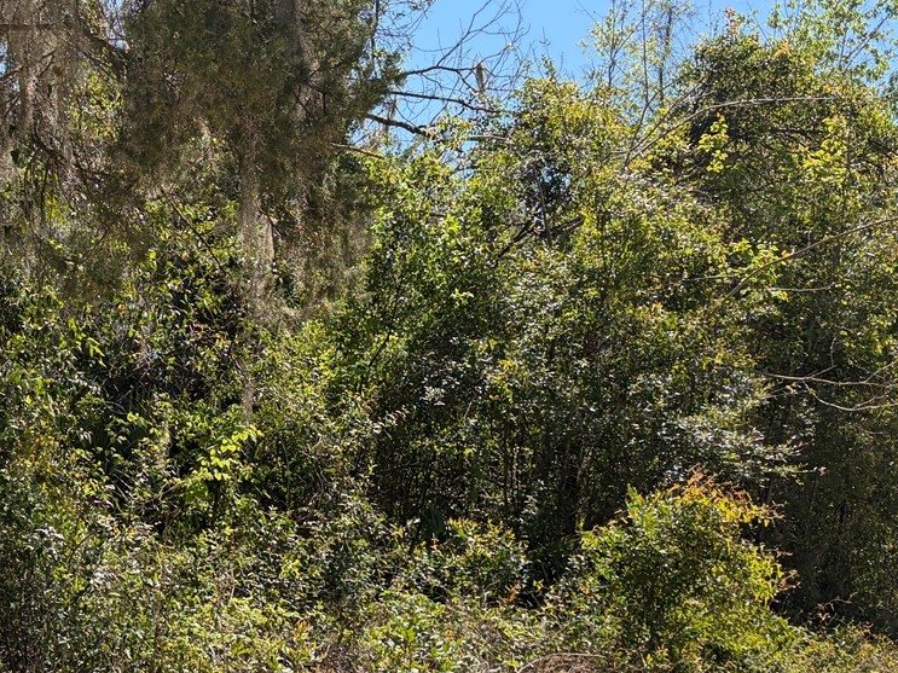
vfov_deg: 26.0
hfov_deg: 33.5
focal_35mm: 56
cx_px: 203
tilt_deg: +2.4
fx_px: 1453
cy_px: 431
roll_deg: +0.1
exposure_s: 1/1848
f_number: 1.6
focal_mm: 5.96
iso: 50
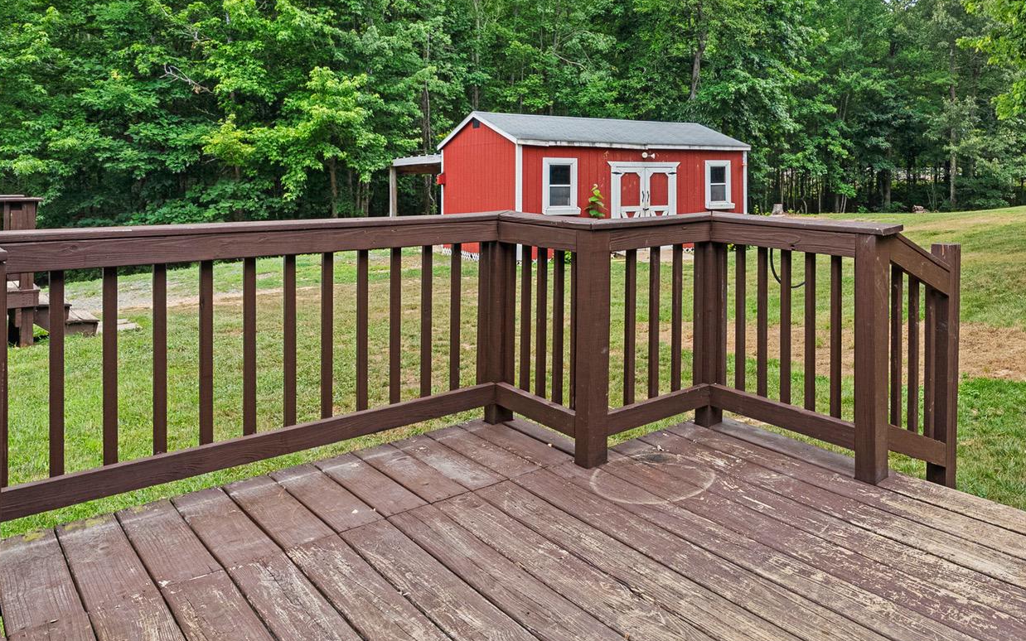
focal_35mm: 27
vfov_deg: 44.7
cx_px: 762
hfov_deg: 64.5
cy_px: 170
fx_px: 755
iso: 800
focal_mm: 16
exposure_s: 1/125
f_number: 8
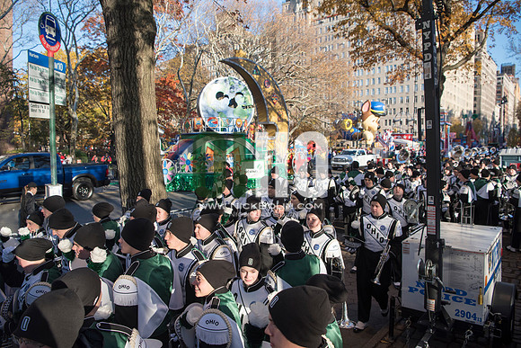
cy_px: 174
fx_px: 347
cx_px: 260
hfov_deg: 73.7
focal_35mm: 24
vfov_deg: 53.2
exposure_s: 1/1250
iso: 320
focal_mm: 24
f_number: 4
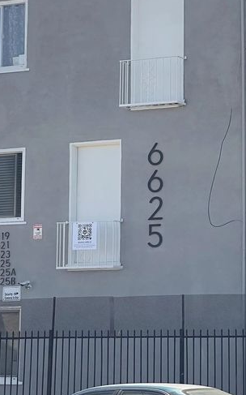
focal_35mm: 116
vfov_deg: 18.0
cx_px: 275
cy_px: 177
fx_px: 1245
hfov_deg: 11.1
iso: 25
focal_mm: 6
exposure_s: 1/1043
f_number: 2
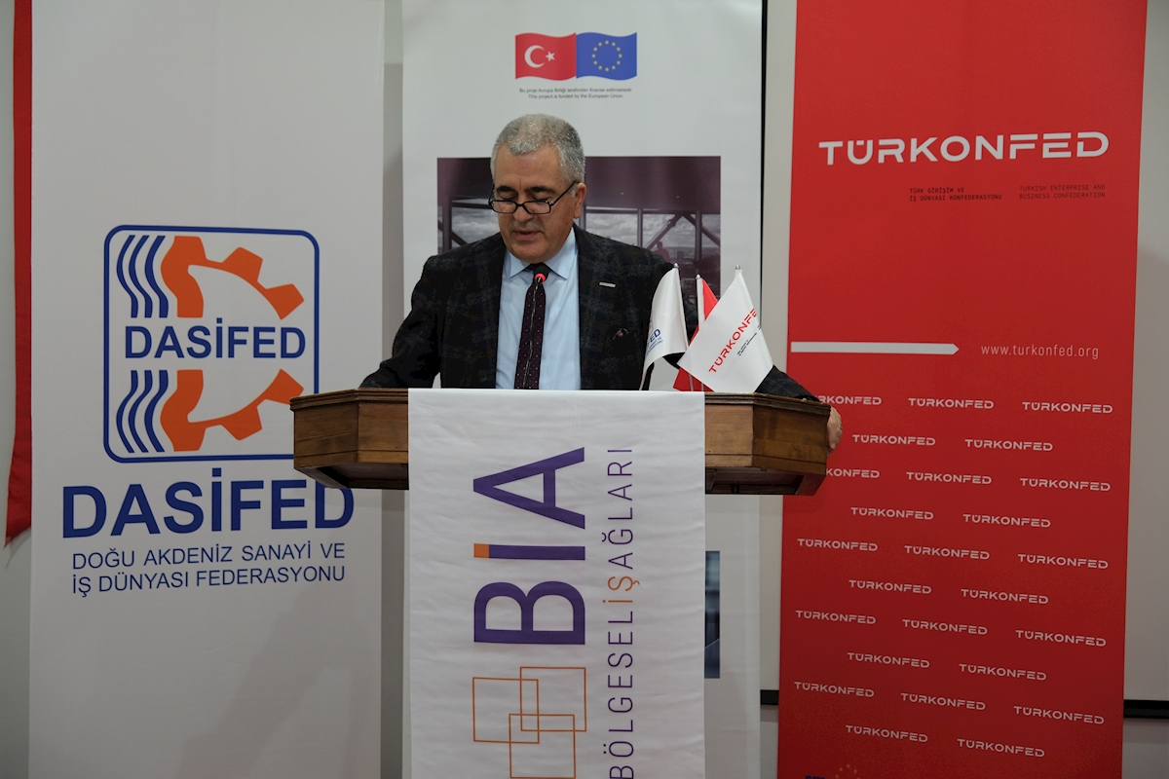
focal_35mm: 71
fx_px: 2305
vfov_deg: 19.2
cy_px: 390
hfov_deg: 28.5
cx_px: 584
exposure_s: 1/60
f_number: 2.8
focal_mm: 47
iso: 800
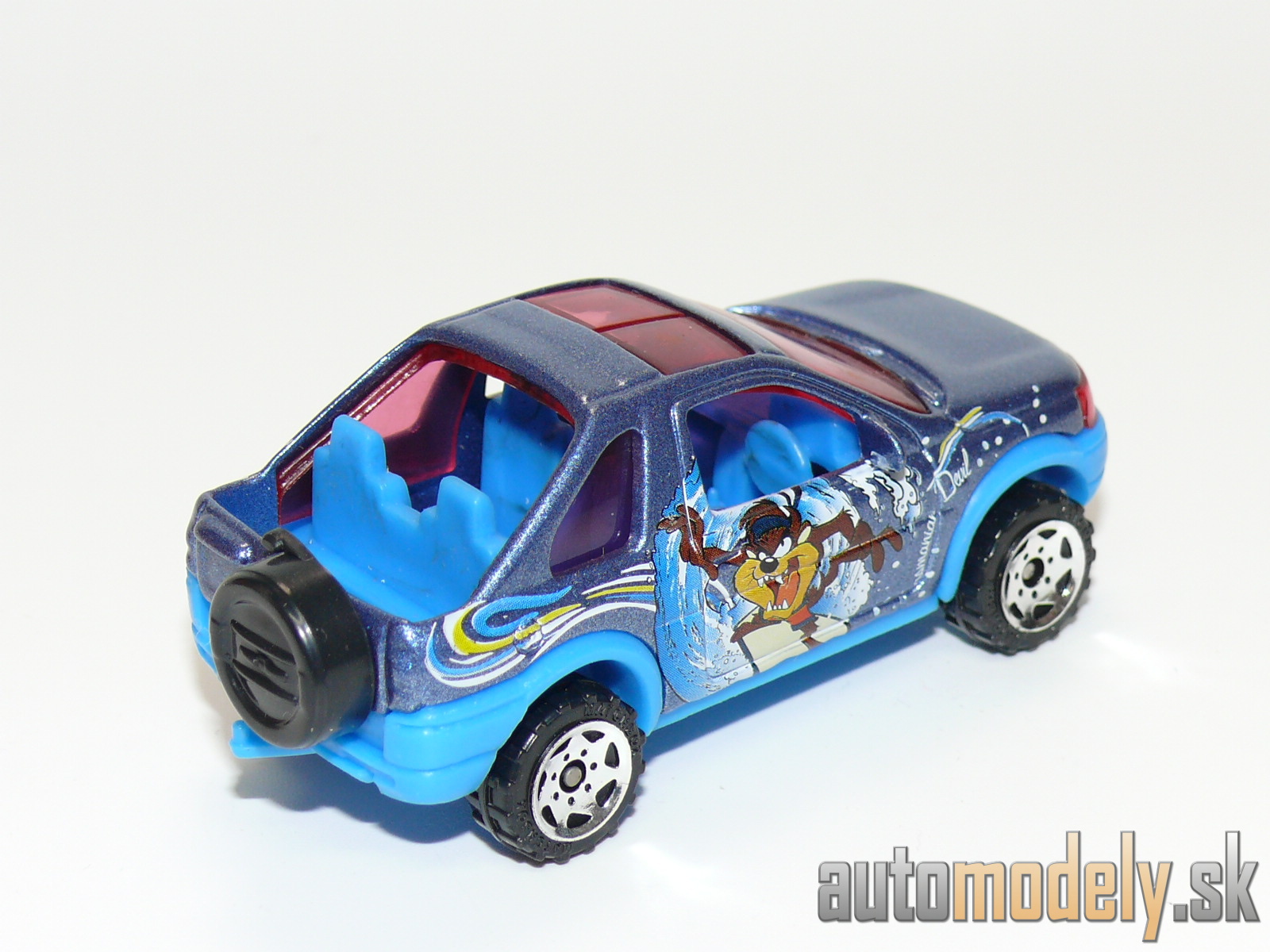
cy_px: 476
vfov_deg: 14.4
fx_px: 3779
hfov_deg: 19.1
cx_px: 635
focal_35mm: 103
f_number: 4
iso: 100
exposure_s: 1/30
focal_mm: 13.5
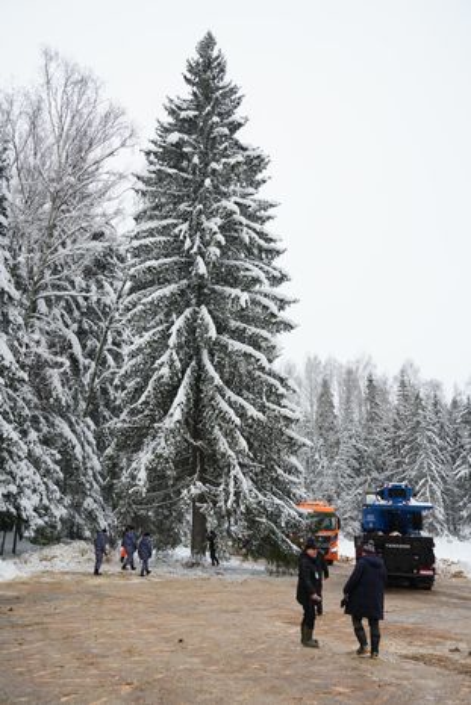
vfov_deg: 61.9
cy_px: 352
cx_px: 236
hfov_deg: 43.6
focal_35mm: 30
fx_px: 588
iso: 640
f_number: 6.3
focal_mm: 30
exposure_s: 1/50
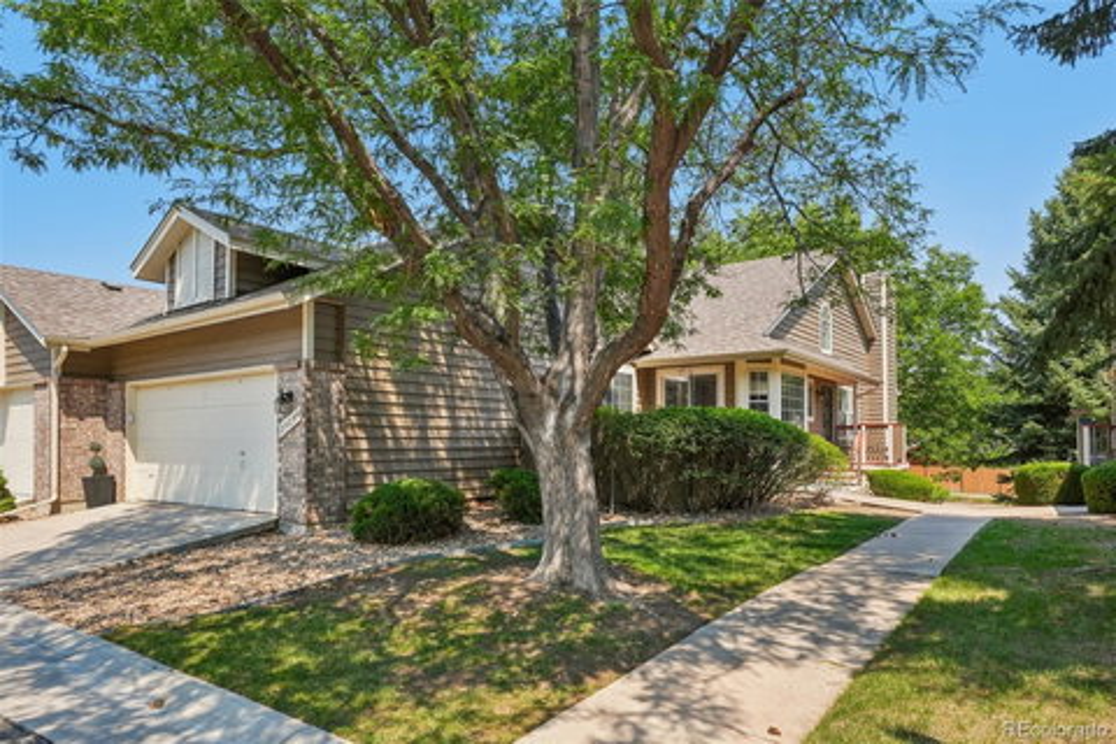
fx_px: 651
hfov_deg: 81.2
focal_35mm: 21
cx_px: 558
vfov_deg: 59.5
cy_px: 372
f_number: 8
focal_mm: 14
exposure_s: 1/200
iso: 100
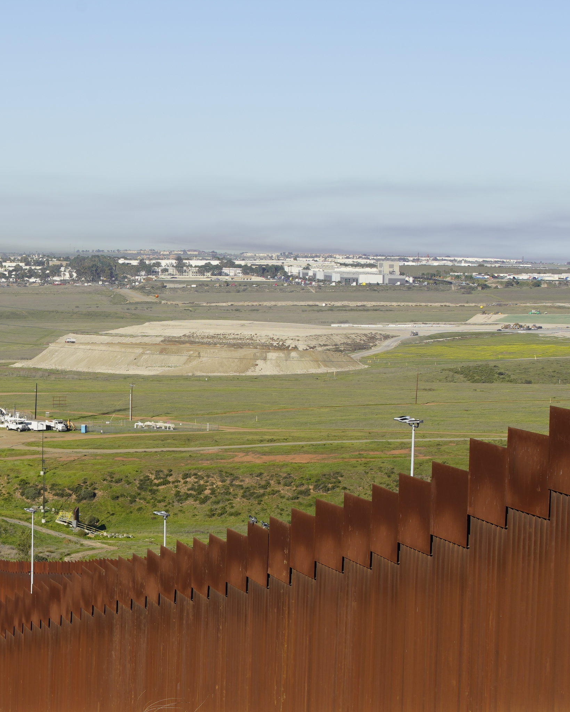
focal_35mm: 126
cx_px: 61
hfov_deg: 12.2
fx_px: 2657
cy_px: 390
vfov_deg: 15.3
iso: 100
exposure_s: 1/200
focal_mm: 70
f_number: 10
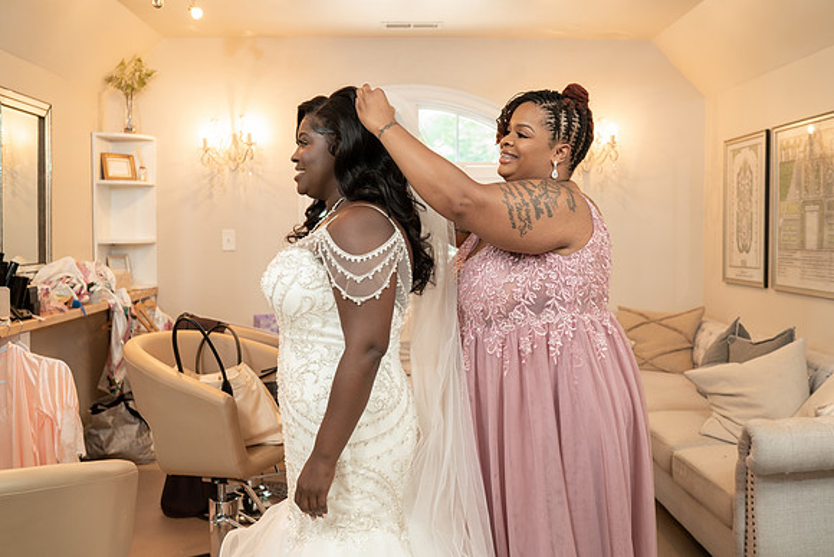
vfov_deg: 36.2
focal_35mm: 37
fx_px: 851
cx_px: 417
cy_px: 278
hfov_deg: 52.2
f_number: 4
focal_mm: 35
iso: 1600
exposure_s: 1/100
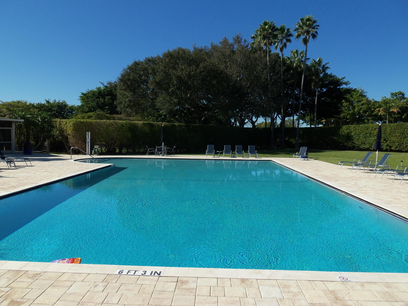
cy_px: 153
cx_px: 204
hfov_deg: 61.7
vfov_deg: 48.2
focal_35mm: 29
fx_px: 342
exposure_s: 1/250
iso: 80
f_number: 8.6
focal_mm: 5.2
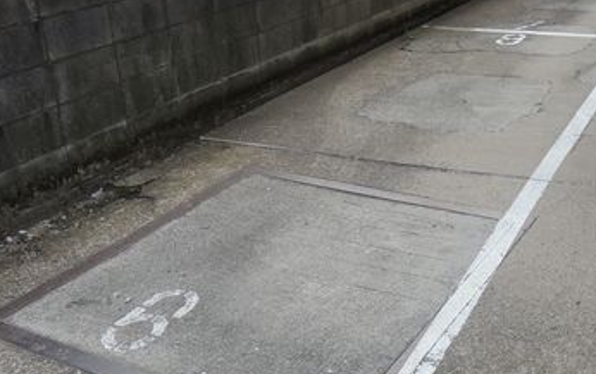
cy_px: 146
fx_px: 764
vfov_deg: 27.4
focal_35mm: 47
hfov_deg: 41.6
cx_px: 429
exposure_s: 1/250
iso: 100
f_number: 2.8
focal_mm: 4.3
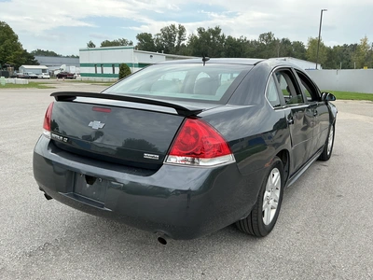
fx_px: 302
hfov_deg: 63.4
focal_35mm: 28
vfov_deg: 49.7
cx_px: 186
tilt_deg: -10.0
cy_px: 140
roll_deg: -1.8
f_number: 1.8
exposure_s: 1/804
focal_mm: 3
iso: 25
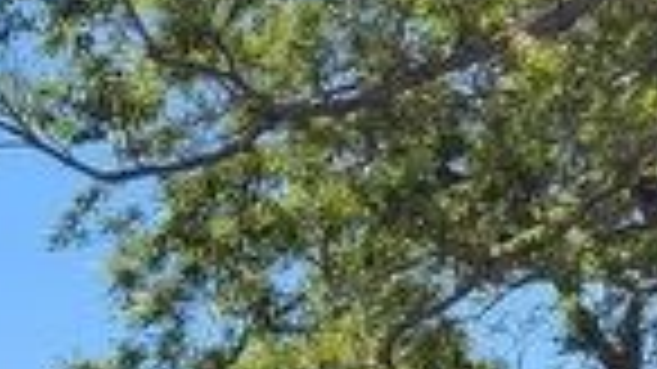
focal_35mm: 155
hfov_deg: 11.7
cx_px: -864
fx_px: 2699
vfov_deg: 6.8
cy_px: 1206
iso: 40
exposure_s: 1/1834
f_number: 1.8
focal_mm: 5.4
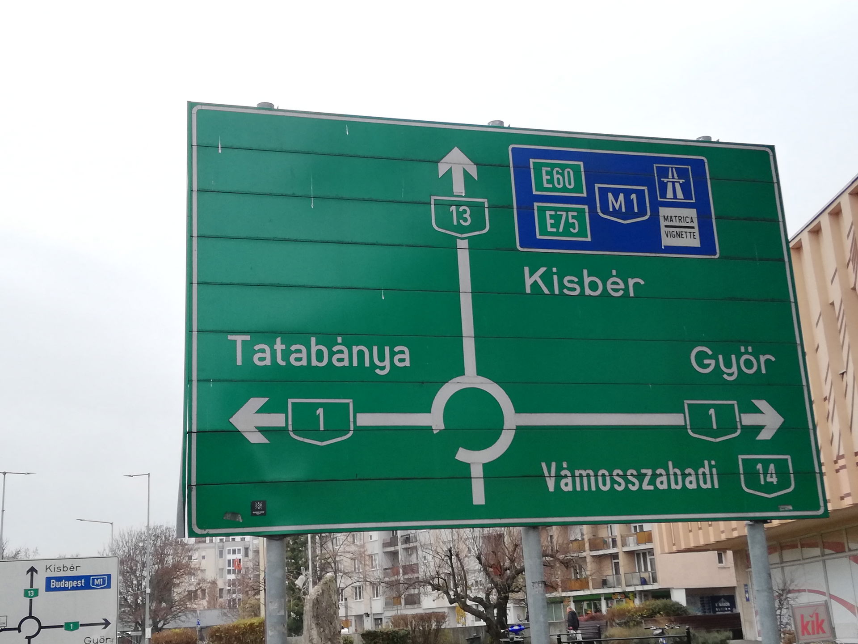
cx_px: 429
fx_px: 1140
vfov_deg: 31.5
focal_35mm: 46
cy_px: 322
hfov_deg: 41.2
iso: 160
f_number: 2.2
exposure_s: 1/60
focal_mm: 3.81
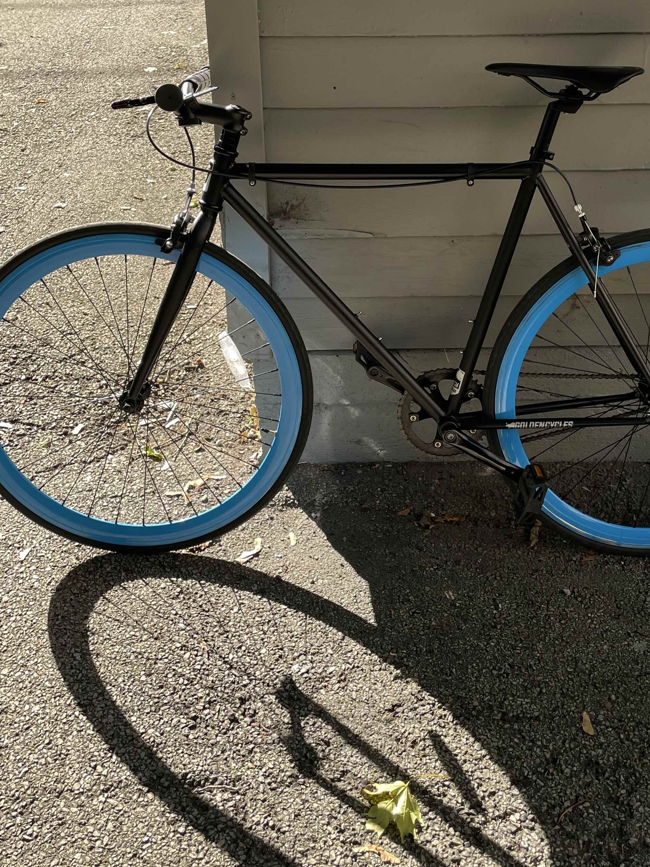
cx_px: 387
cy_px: 335
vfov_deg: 47.5
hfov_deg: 36.7
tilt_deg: -27.7
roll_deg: -0.9
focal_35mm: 39
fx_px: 976
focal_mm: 4.2
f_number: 1.6
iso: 40
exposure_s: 1/276
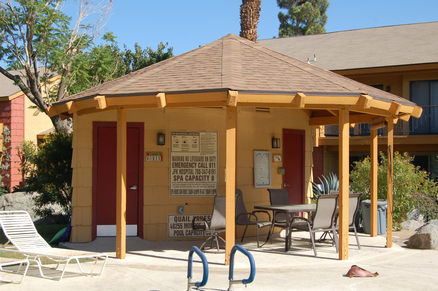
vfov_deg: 23.7
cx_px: 219
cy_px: 146
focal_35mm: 57
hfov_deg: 35.1
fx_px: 693
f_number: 9
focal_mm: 38
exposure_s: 1/320
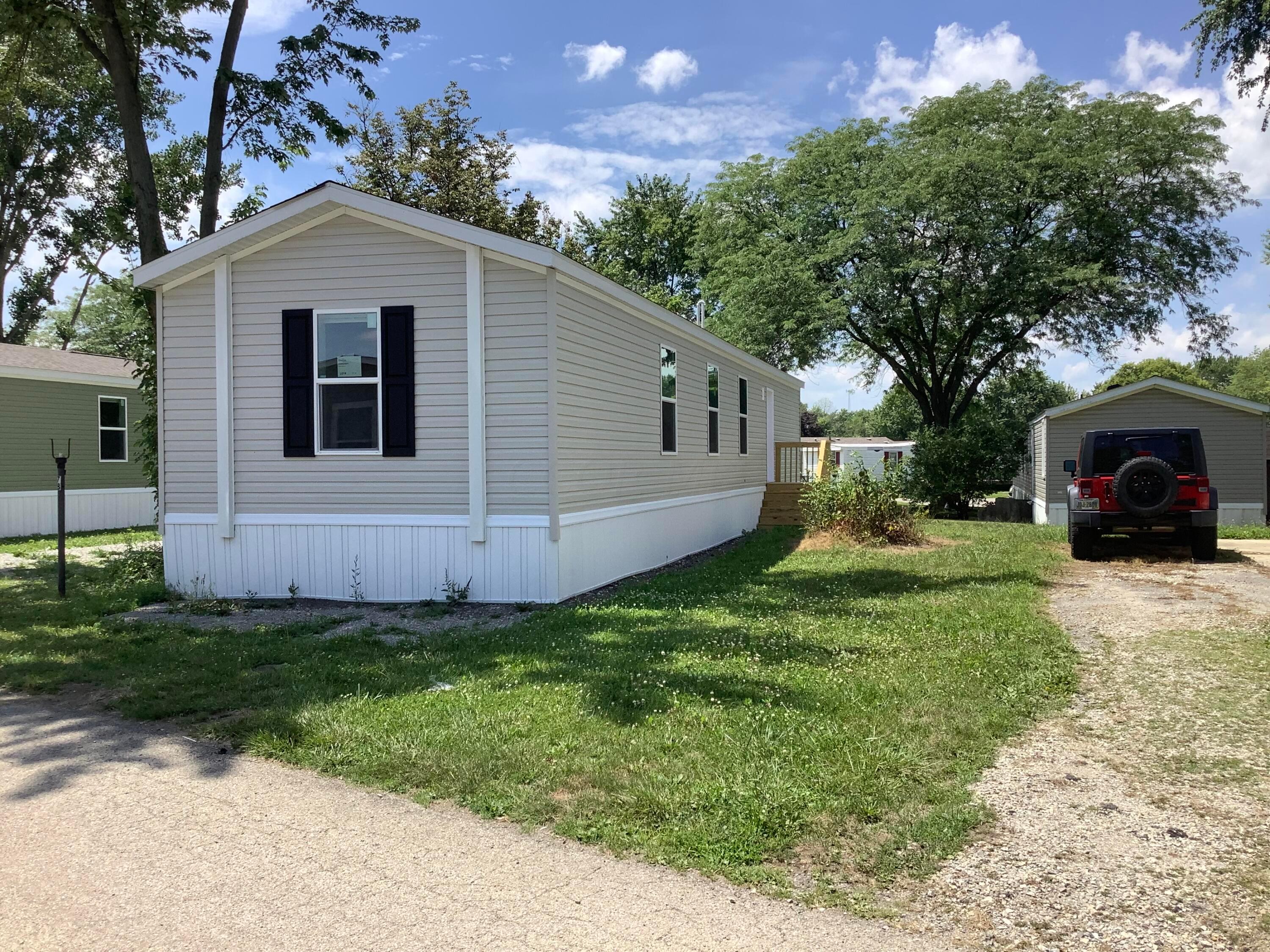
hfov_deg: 58.4
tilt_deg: -0.8
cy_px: 476
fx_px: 1137
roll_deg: +1.6
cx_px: 635
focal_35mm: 31
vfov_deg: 45.4
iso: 25
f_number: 2.4
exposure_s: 1/1087
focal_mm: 3.3
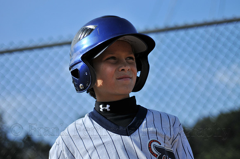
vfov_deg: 18.1
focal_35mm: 75
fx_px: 499
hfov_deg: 27.0
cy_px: 80
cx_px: 120
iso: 200
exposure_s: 1/8000
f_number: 2
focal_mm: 50
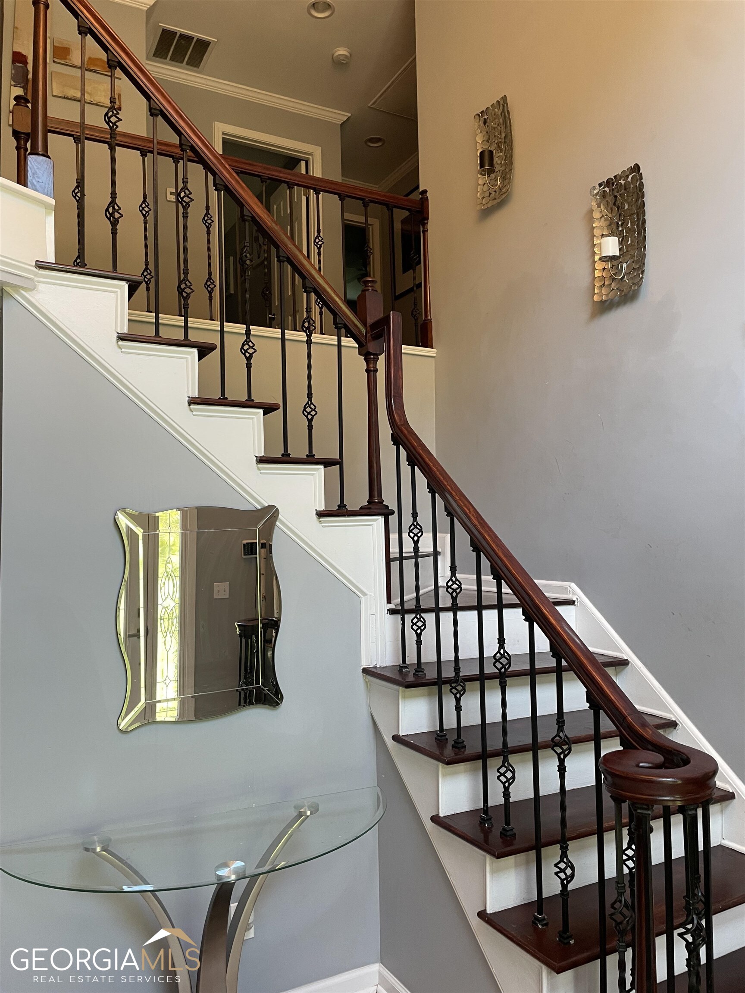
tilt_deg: +3.9
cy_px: 496
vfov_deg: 67.3
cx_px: 372
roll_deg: +1.3
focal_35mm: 26
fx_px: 746
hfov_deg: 53.1
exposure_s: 1/60
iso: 100
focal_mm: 4.2
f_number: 1.6
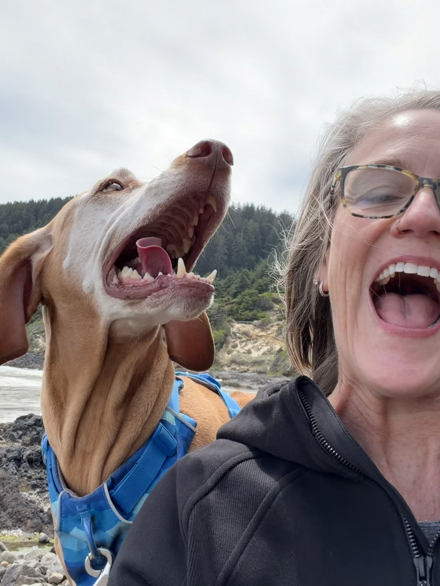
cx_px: 220
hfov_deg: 46.8
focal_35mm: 30
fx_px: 508
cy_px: 293
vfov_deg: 60.0
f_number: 1.9
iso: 40
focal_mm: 2.71
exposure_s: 1/767
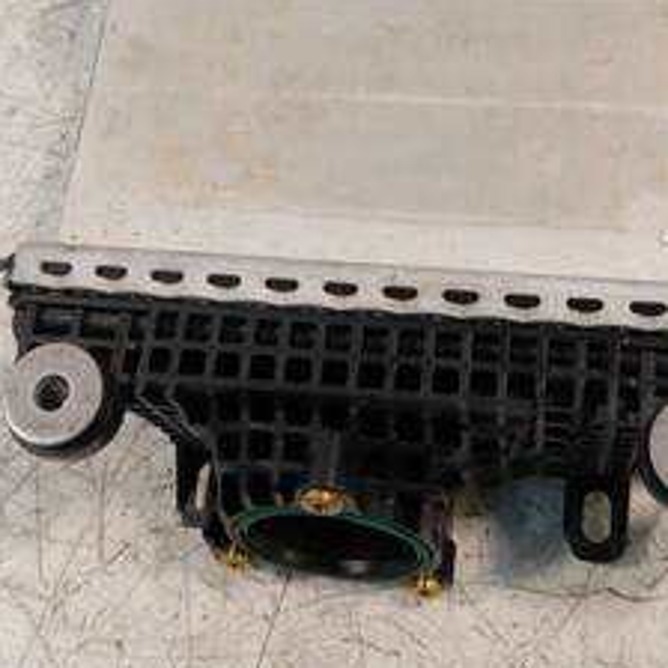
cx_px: 370
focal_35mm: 53
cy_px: 146
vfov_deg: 31.5
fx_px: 1157
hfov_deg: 32.2
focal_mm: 14
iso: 800
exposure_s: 1/125
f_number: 3.5
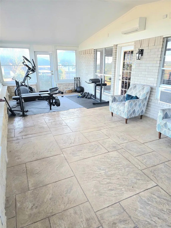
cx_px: 86
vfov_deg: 73.9
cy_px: 114
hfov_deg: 58.9
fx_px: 151
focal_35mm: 23
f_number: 1.7
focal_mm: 6.3
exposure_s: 1/120
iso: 400
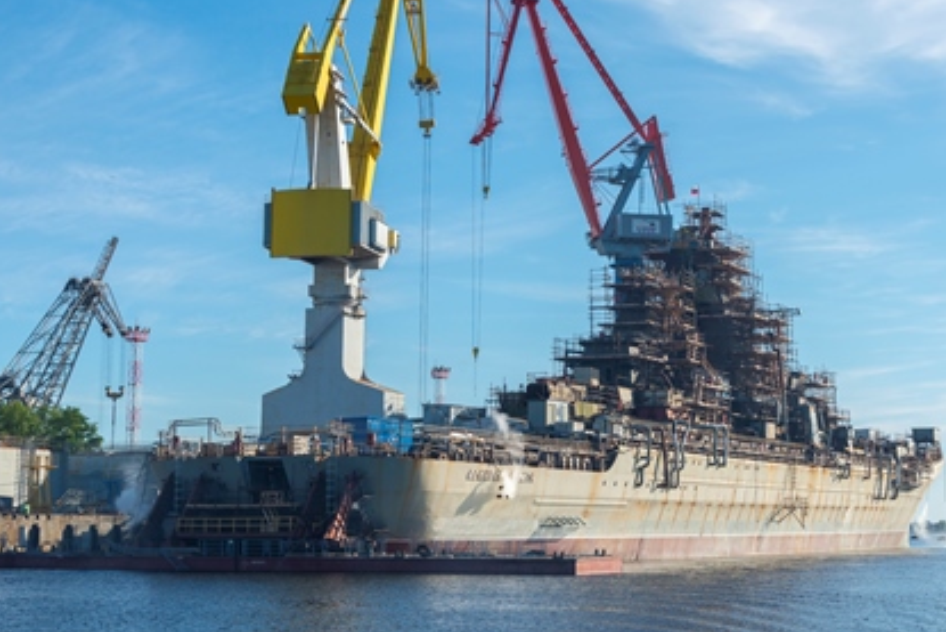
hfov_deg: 28.3
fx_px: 1866
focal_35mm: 71
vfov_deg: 19.2
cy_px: 241
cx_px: 595
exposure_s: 1/500
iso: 200
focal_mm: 46
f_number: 8
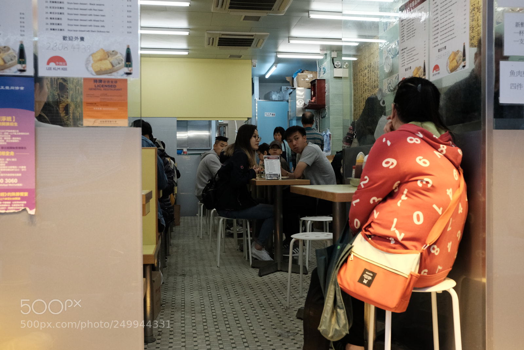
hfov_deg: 54.4
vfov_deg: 37.9
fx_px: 509
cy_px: 175
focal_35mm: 35
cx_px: 262
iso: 1600
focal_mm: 23
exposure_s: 1/500
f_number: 4
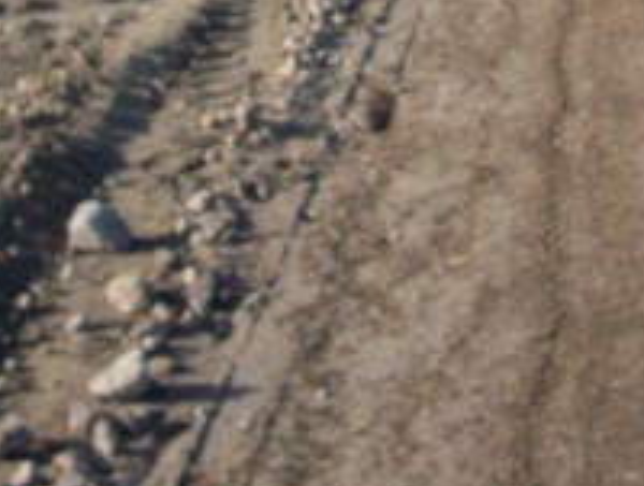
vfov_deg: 12.9
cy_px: -224
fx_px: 2051
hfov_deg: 17.7
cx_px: 473
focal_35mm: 110
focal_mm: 6.3
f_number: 3.1
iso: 80
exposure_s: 1/640
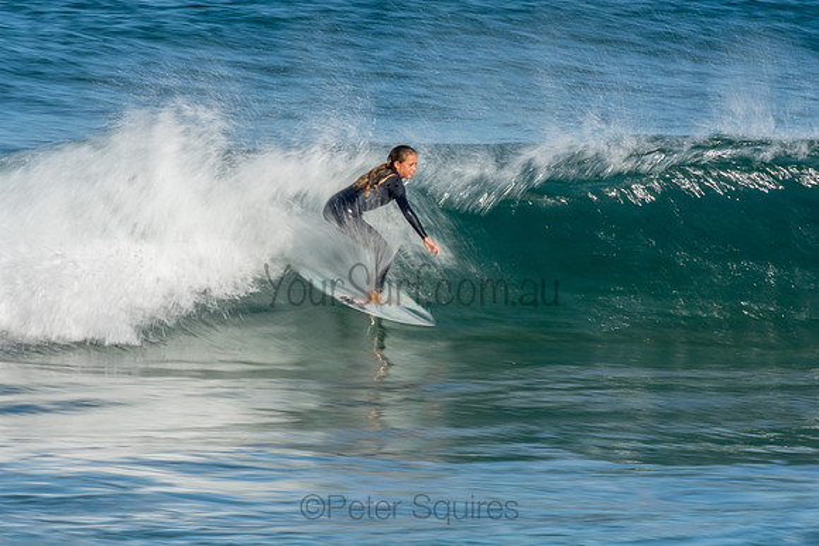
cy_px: 273
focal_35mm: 600
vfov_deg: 2.3
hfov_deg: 3.4
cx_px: 410
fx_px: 13653
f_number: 29
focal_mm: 400
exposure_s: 1/25
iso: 100
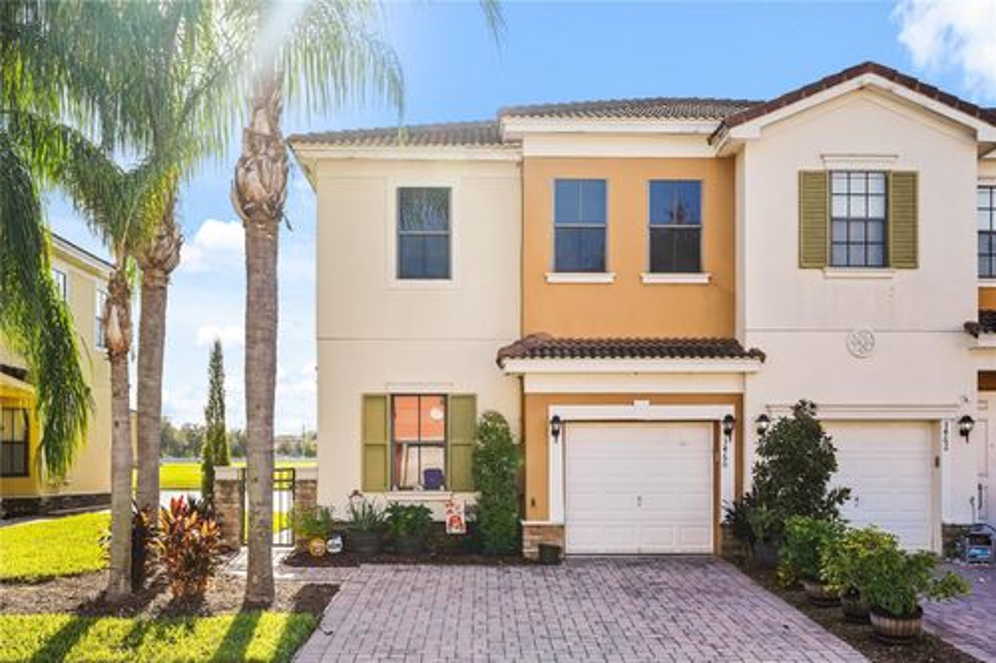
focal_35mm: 35
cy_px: 332
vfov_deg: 37.8
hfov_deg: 54.5
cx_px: 498
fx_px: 968
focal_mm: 35
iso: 250
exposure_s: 1/250
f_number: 7.1
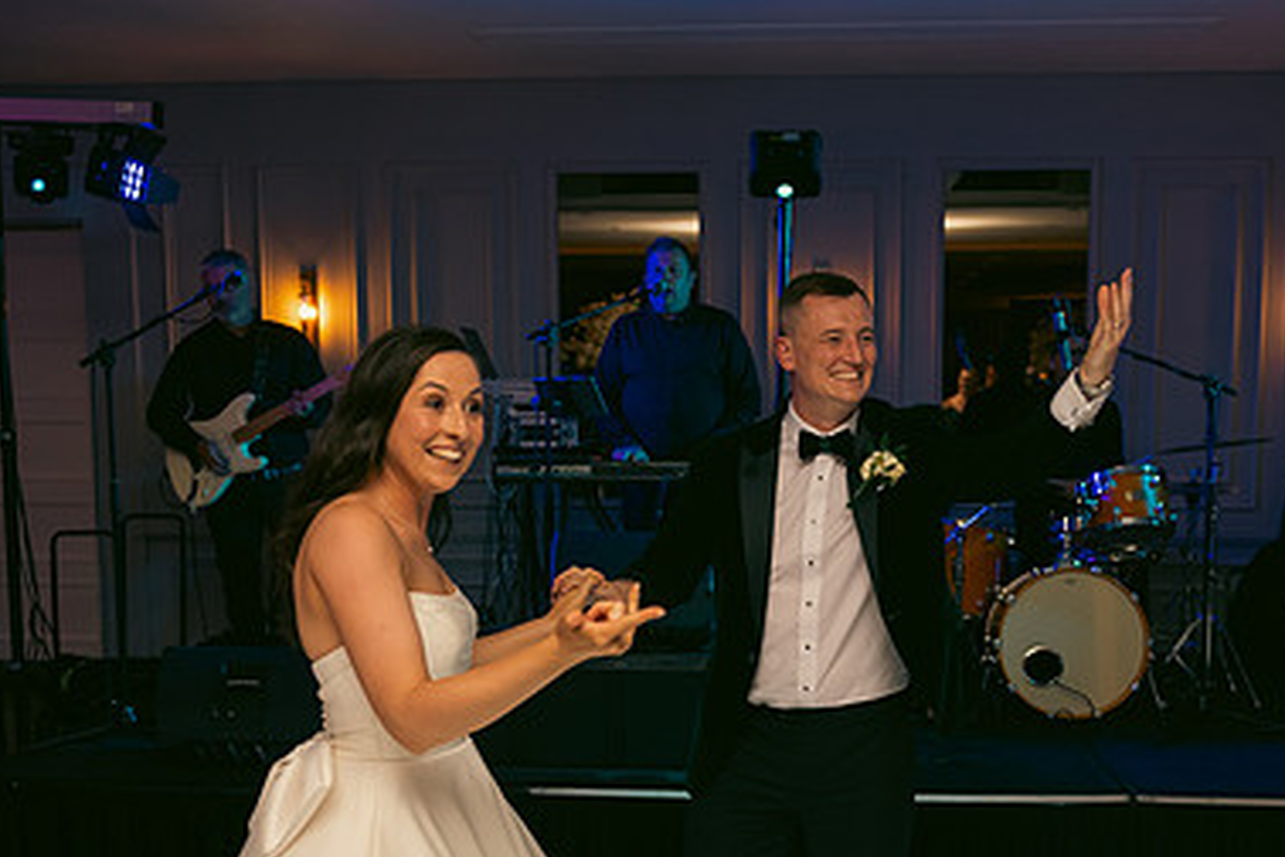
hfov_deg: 45.3
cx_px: 744
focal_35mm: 43
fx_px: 1535
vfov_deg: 31.0
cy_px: 570
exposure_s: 1/160
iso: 800
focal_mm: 28
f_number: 3.5
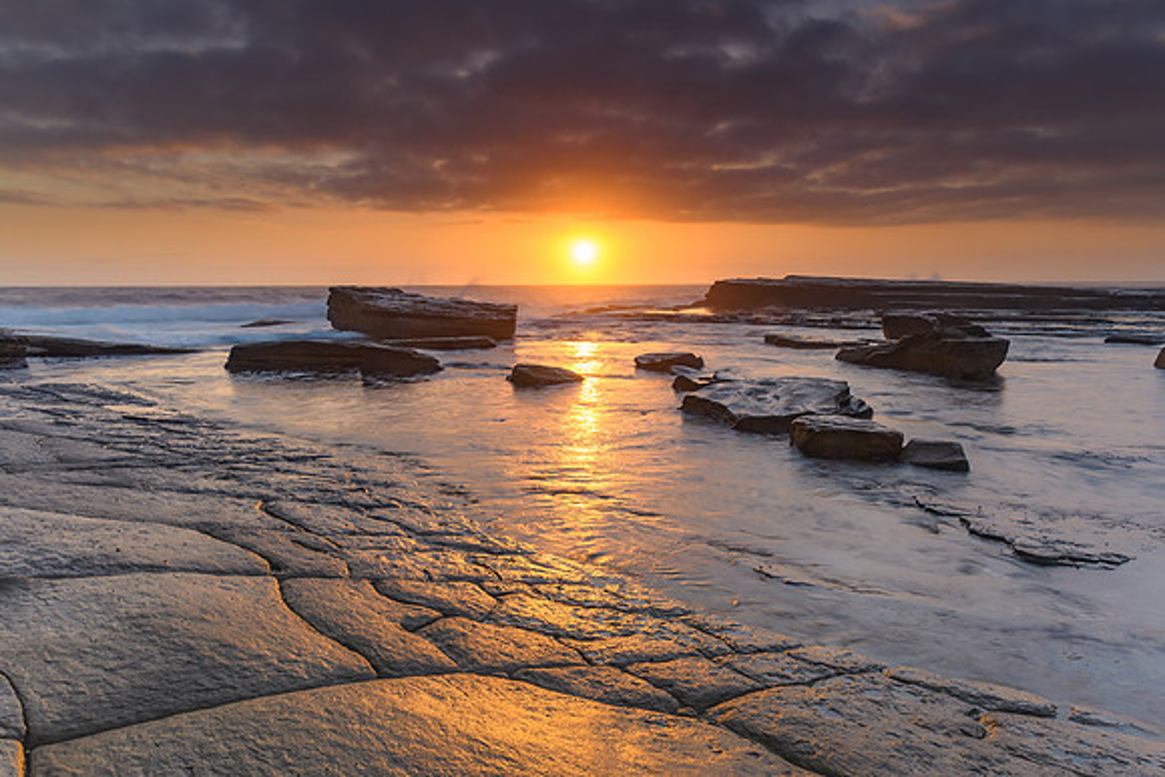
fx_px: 792
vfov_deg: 52.3
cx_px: 582
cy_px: 388
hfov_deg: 72.6
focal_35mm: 24
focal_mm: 16
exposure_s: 1/1.67
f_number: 11
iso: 50
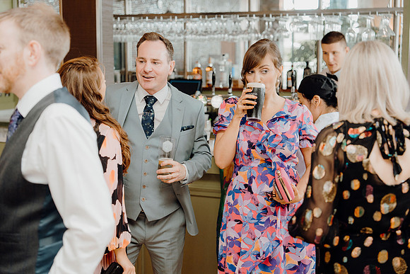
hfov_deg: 33.9
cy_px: 137
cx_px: 205
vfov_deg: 23.0
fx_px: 672
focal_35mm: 59
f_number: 2.8
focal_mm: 59
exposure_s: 1/200
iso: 1250
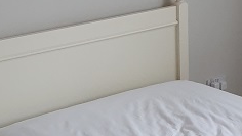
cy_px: 190
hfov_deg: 21.9
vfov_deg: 12.0
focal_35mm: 97
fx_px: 623
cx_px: 173
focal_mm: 4.32
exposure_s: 1/100
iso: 160
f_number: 2.4
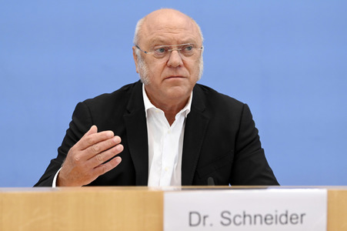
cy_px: 116
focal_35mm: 86
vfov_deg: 15.9
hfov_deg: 23.7
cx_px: 174
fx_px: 828
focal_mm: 86
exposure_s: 1/640
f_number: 4.5
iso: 2500
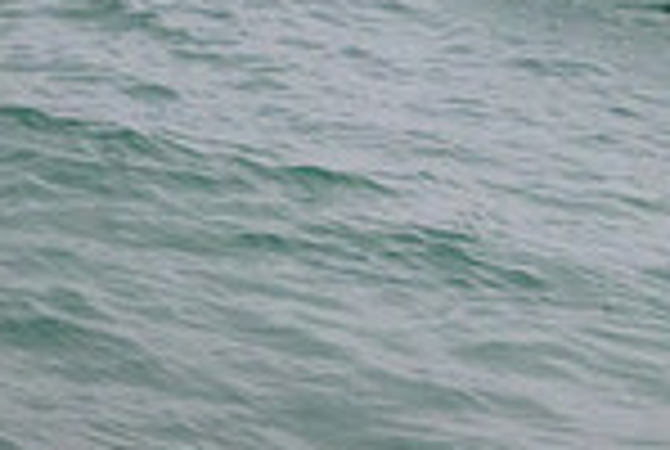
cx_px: 1111
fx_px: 57996
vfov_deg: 0.4
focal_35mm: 3110
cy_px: -92
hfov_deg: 0.7
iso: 5000
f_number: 11
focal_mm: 800
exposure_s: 1/1250
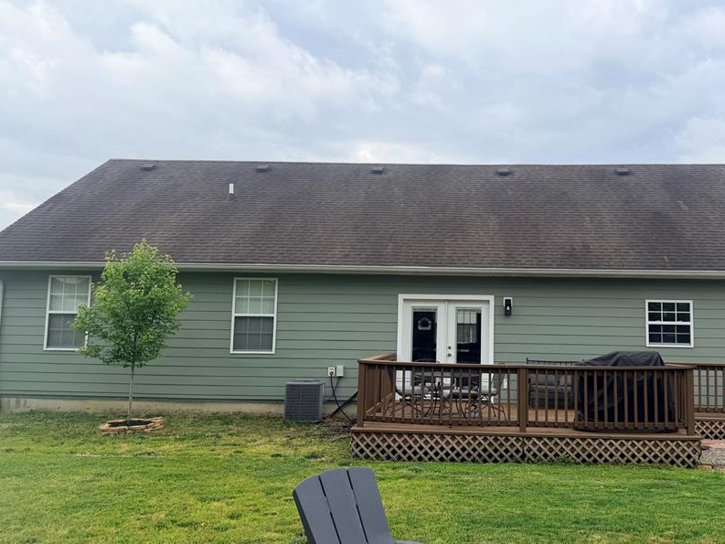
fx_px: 649
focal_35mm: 31
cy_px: 268
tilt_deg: +5.3
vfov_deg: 45.5
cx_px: 450
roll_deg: -0.5
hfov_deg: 57.7
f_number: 1.78
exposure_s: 1/2445
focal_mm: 6.76
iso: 80
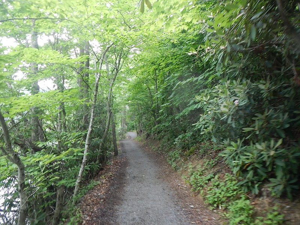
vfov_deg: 49.7
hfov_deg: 63.4
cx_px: 150
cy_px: 112
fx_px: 243
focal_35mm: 28
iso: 400
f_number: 3.9
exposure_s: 1/60
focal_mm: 5
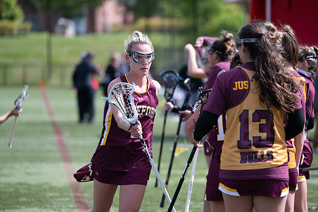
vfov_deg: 6.9
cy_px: 106
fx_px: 1767
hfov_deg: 10.3
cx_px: 159
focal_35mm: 200
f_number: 3.5
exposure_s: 1/2000
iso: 320
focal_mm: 200
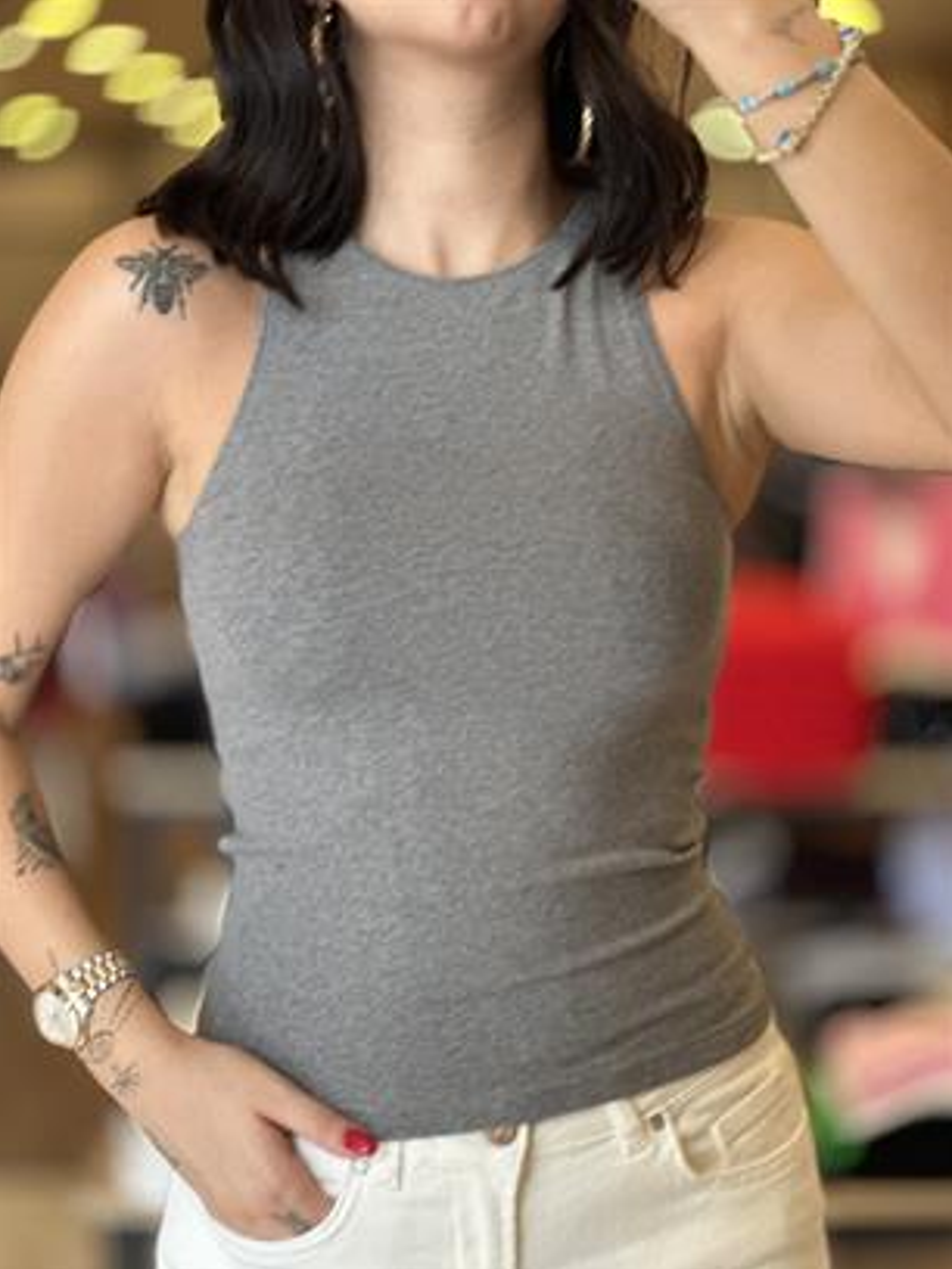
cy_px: 639
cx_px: 476
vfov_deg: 25.0
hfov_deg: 18.9
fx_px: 2860
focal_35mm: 78
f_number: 2.8
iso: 250
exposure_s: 1/101
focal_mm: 9
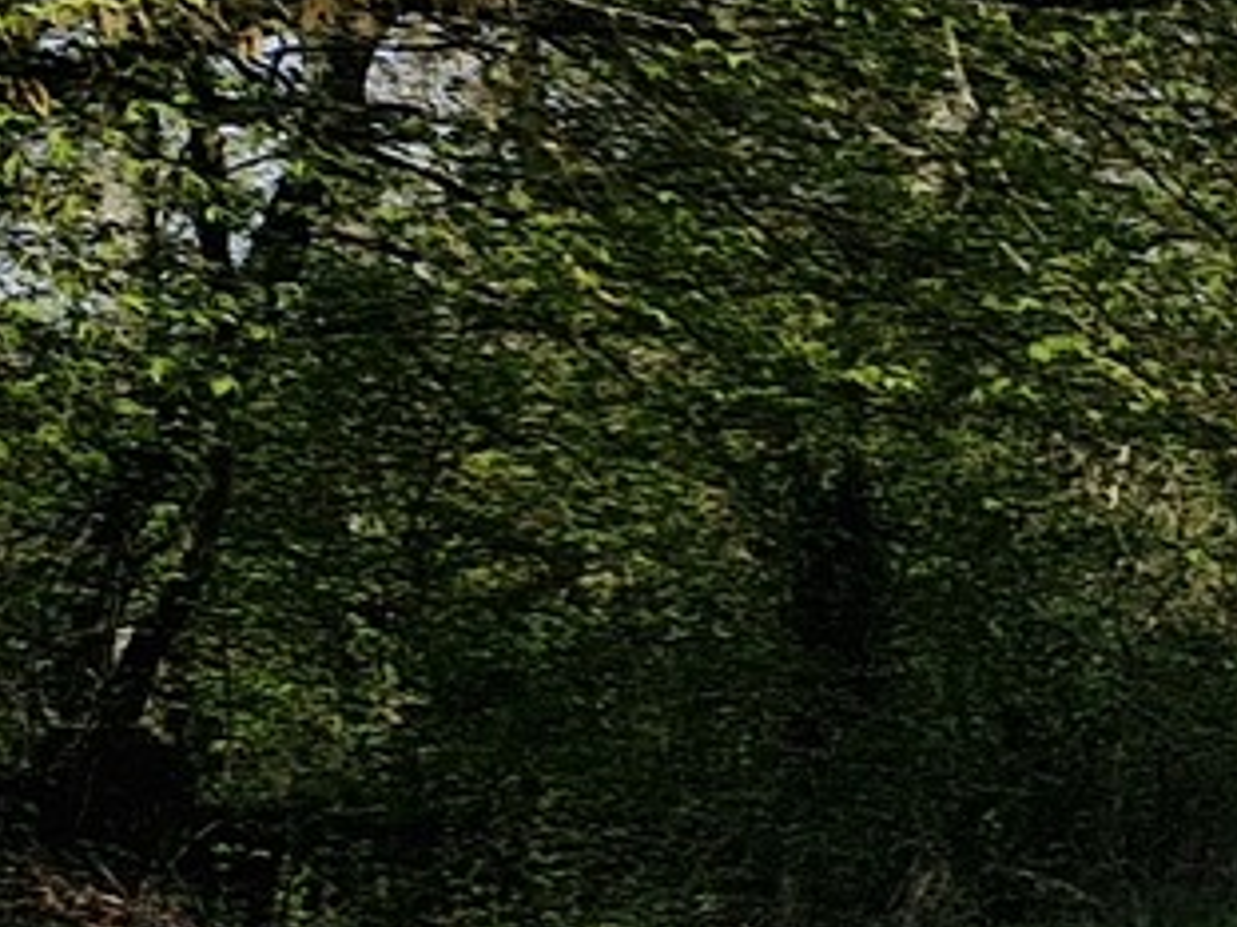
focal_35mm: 148
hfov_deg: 10.1
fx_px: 5287
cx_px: 3635
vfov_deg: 9.8
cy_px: 1217
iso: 50
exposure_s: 1/3424
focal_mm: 5.54
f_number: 1.8
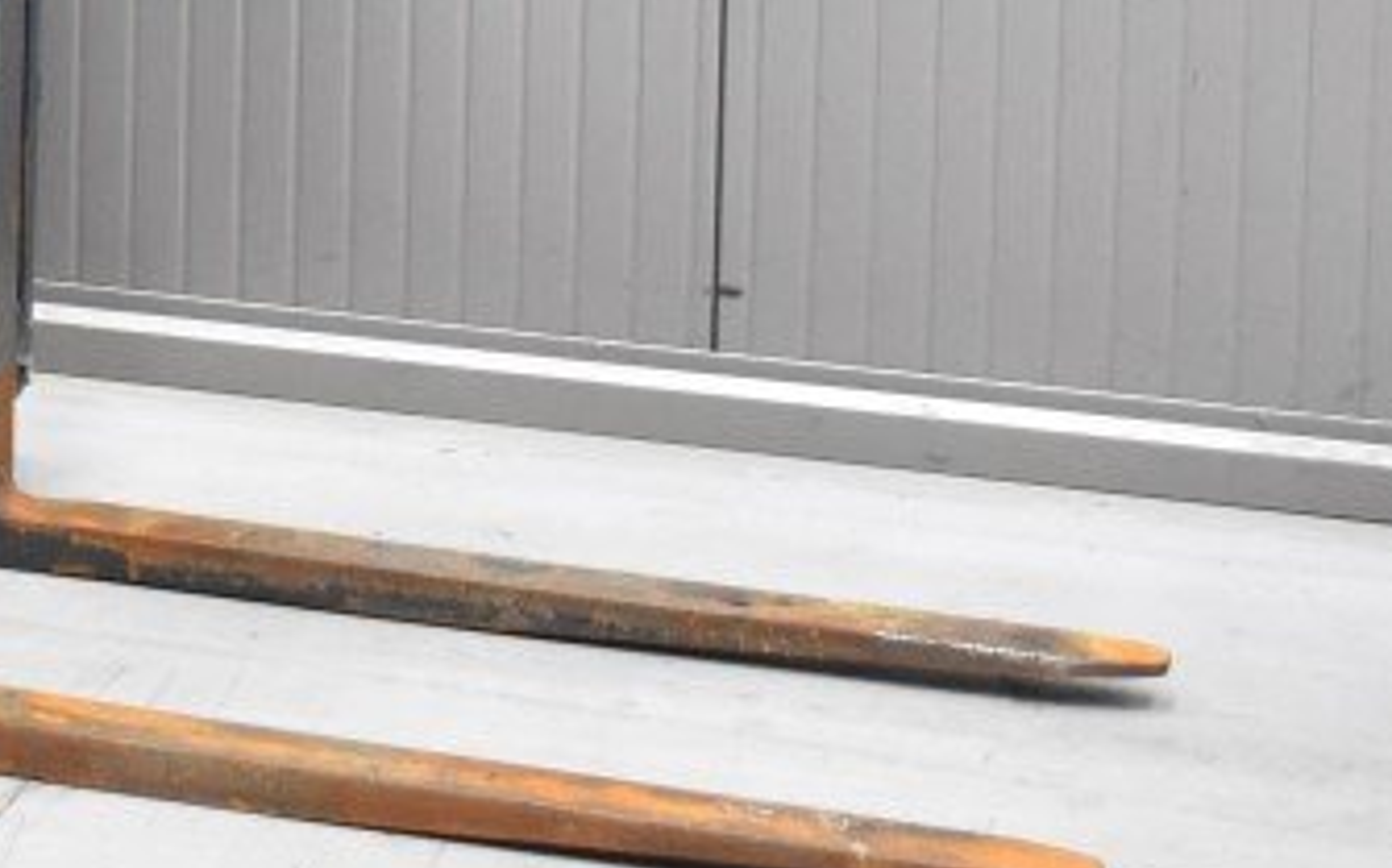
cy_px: -635
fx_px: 5188
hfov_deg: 13.8
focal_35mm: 137
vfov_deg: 9.2
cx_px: -1039
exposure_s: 1/30
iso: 1600
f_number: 4.5
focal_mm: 25
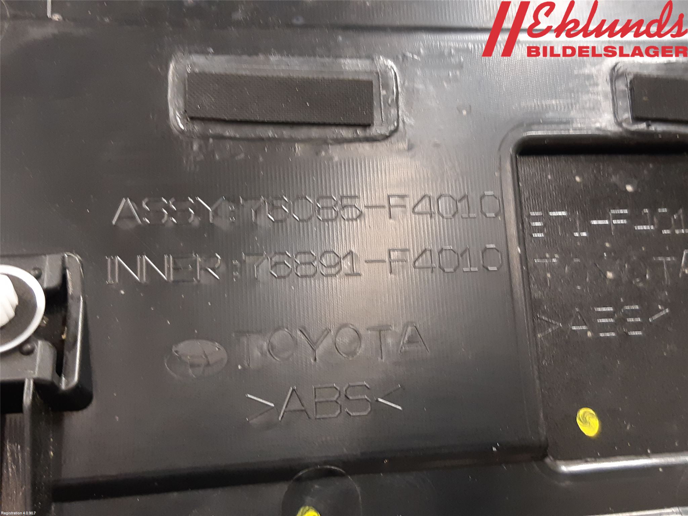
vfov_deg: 53.1
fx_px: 517
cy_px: 258
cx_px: 344
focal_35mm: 26
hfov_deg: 67.3
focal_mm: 3.93
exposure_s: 1/33
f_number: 1.7
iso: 200
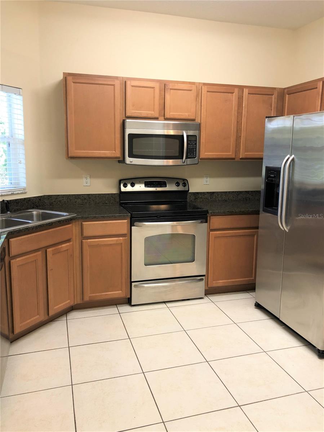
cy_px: 216
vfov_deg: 63.5
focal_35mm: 28
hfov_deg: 49.7
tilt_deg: -9.5
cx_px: 162
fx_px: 350
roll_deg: -1.0
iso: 32
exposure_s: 1/30
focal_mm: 4
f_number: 1.8
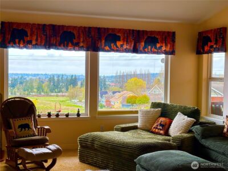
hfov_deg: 36.8
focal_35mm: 52
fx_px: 343
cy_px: 86
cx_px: 114
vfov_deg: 28.0
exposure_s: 1/86
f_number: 1.6
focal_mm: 5.96
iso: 50
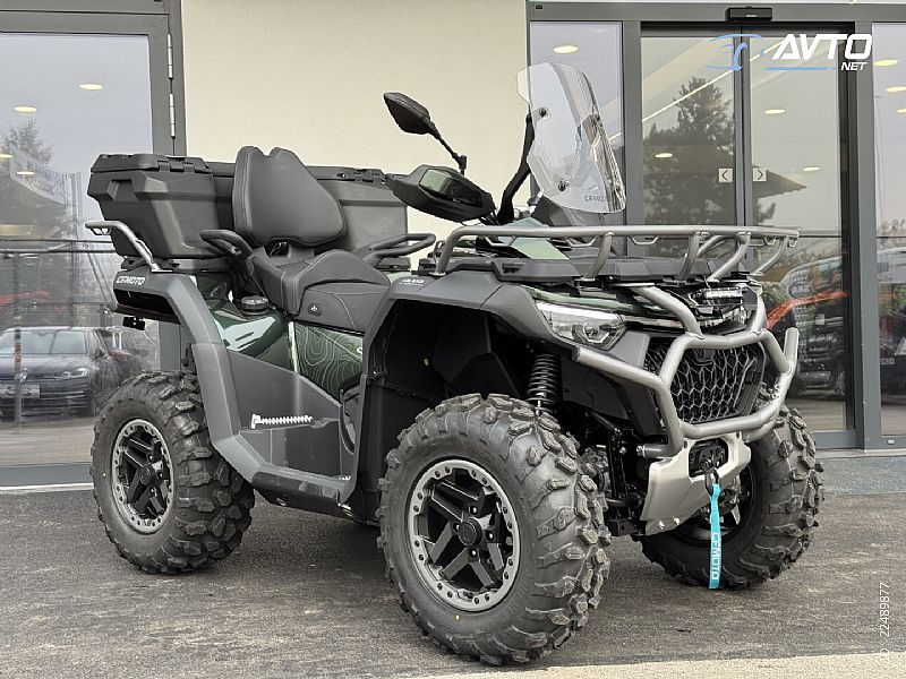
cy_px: 340
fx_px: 1256
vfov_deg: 30.3
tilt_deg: +0.6
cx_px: 453
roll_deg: +1.7
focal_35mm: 48
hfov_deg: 39.7
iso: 64
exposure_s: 1/195
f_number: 1.78
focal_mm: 6.76
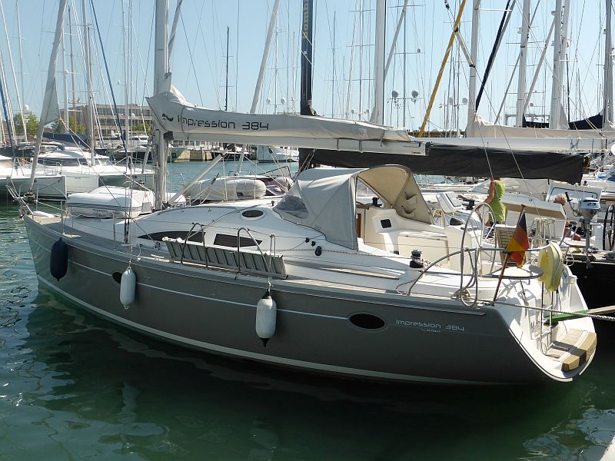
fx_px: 551
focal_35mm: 31
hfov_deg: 58.4
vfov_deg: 45.4
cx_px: 308
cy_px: 230
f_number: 3.6
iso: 100
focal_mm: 5.4
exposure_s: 1/1300
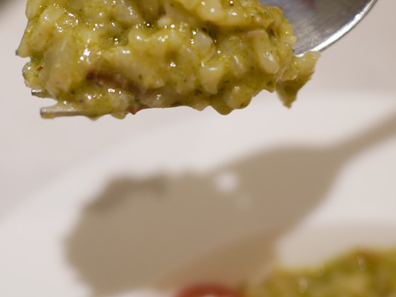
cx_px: 149
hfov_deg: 33.1
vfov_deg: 24.9
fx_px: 664
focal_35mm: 58
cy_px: 70
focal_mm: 15
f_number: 1.7
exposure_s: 1/80
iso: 200
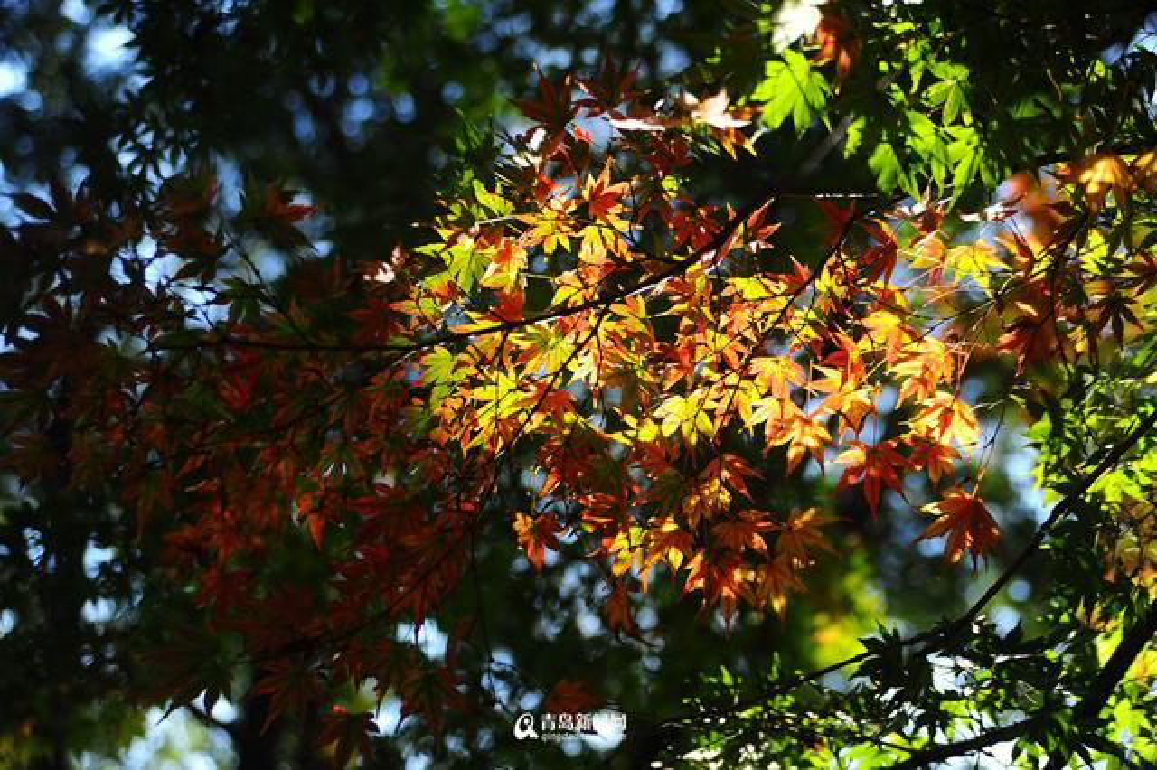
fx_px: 1478
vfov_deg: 29.2
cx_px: 578
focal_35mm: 46
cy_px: 385
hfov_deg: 42.8
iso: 200
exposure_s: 1/500
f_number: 2.8
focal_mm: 46
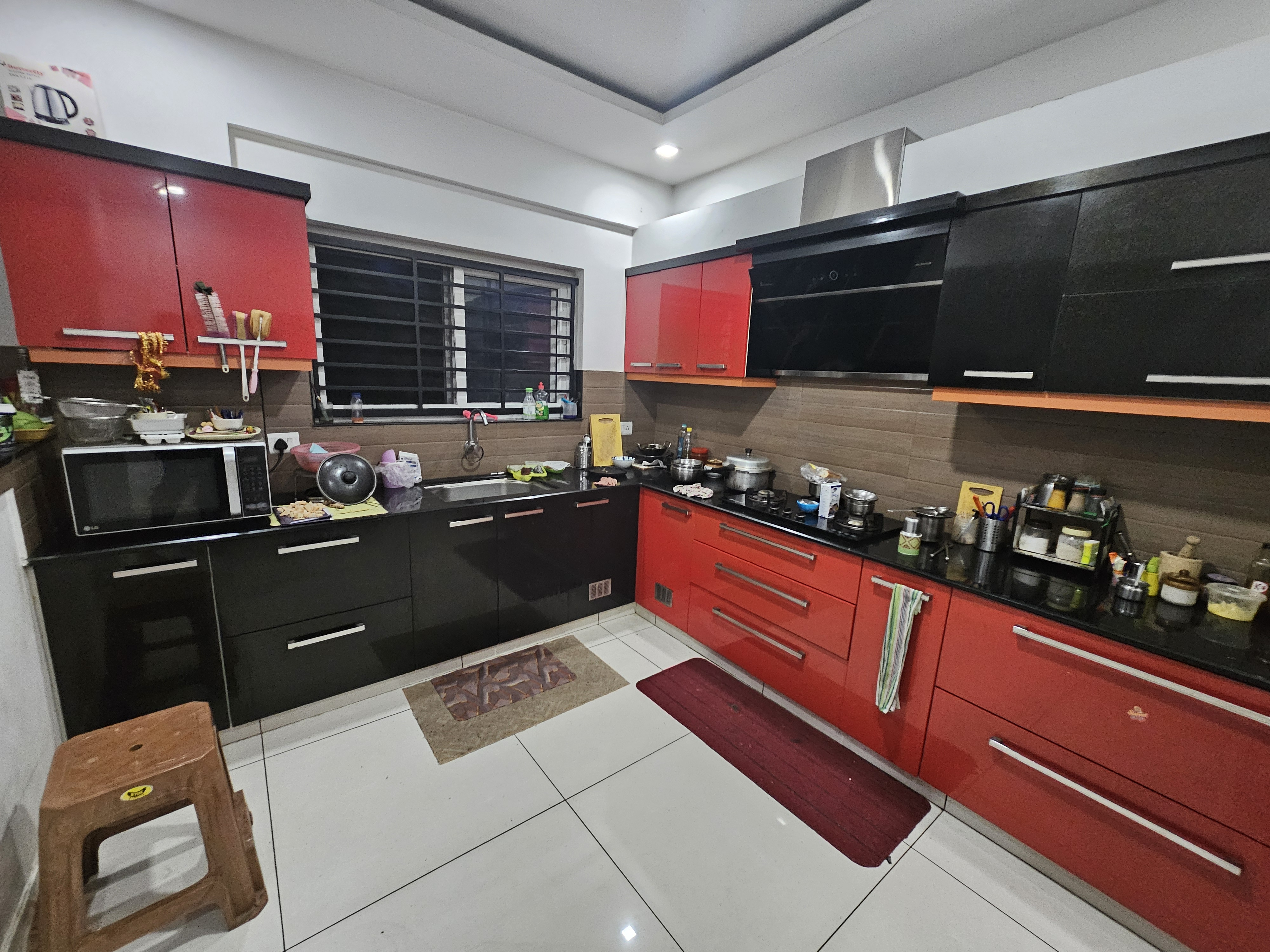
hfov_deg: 106.2
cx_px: 635
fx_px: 477
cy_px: 476
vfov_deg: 89.9
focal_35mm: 13
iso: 800
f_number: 2.2
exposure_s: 1/33
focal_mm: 2.2
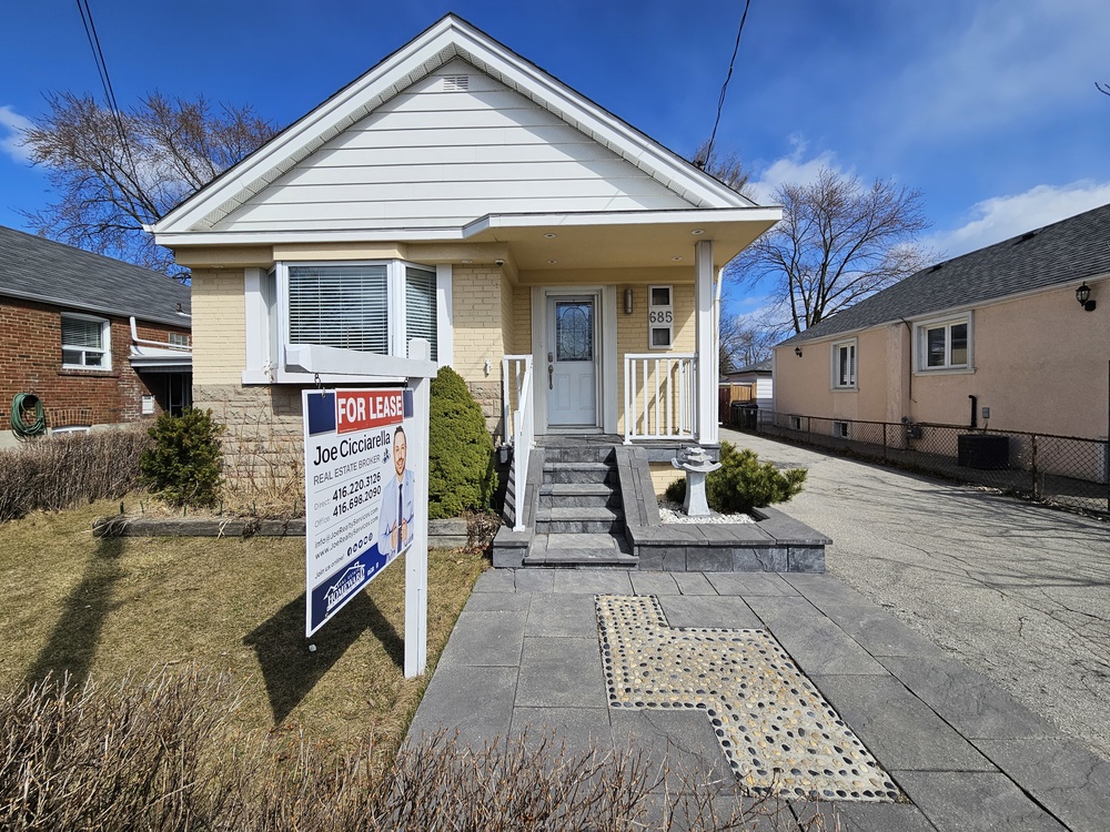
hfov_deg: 106.2
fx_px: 417
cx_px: 555
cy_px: 416
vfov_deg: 89.9
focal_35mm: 13
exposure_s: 1/3598
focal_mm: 2.2
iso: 50
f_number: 2.2
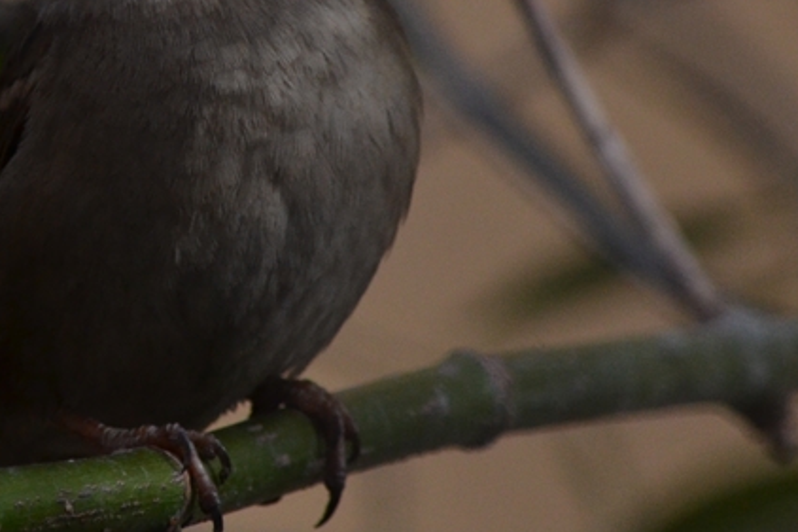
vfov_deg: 1.1
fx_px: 27209
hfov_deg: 1.7
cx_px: -70
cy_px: 55
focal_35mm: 1228
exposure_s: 1/1250
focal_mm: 300
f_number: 8
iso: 800
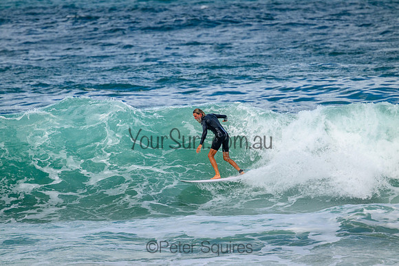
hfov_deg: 2.6
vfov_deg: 1.7
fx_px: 8868
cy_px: 133
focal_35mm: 800
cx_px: 200
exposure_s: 1/2000
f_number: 11
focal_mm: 800
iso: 1100
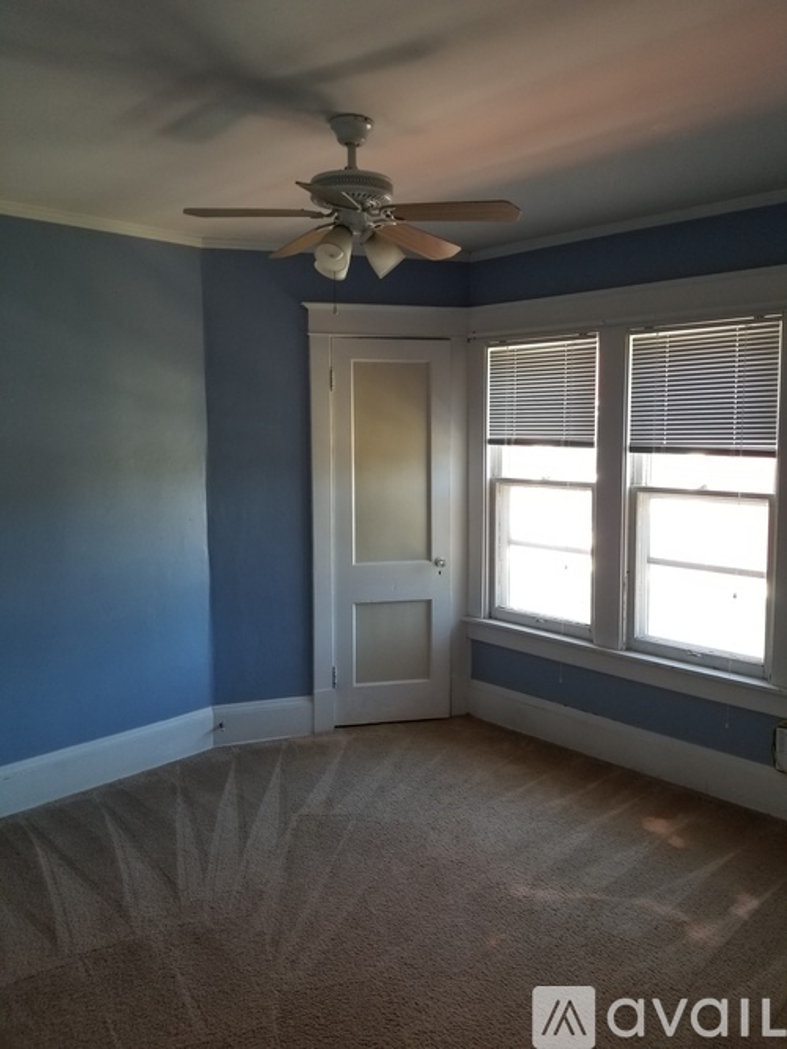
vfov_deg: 67.3
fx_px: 788
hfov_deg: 53.0
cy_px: 524
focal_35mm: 26
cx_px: 394
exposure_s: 1/60
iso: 80
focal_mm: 4.25
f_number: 1.7
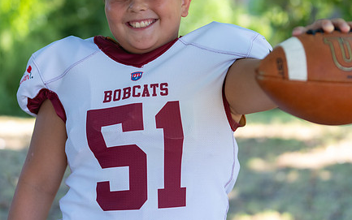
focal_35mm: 109
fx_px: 1046
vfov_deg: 12.0
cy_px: 51
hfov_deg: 19.1
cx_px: 137
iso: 200
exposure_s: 1/320
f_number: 2.8
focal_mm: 70
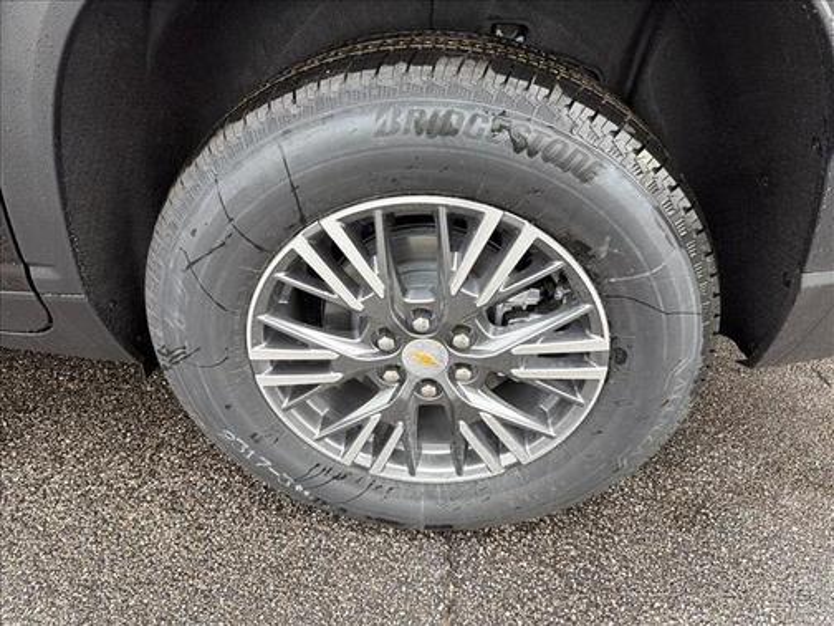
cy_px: 313
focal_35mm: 24
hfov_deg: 71.6
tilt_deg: -33.8
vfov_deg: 56.8
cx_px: 417
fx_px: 578
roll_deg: -2.7
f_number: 1.78
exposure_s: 1/121
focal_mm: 6.76
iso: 160
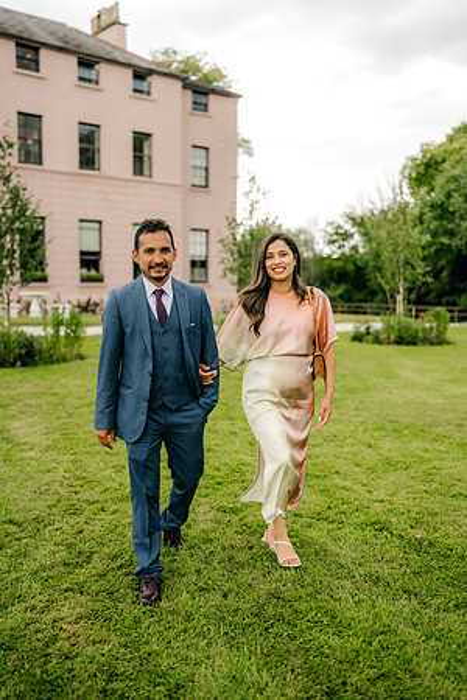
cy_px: 350
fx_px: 681
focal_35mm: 35
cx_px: 234
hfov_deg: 37.9
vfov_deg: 54.4
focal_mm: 35
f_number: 1.4
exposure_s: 1/640
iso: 100
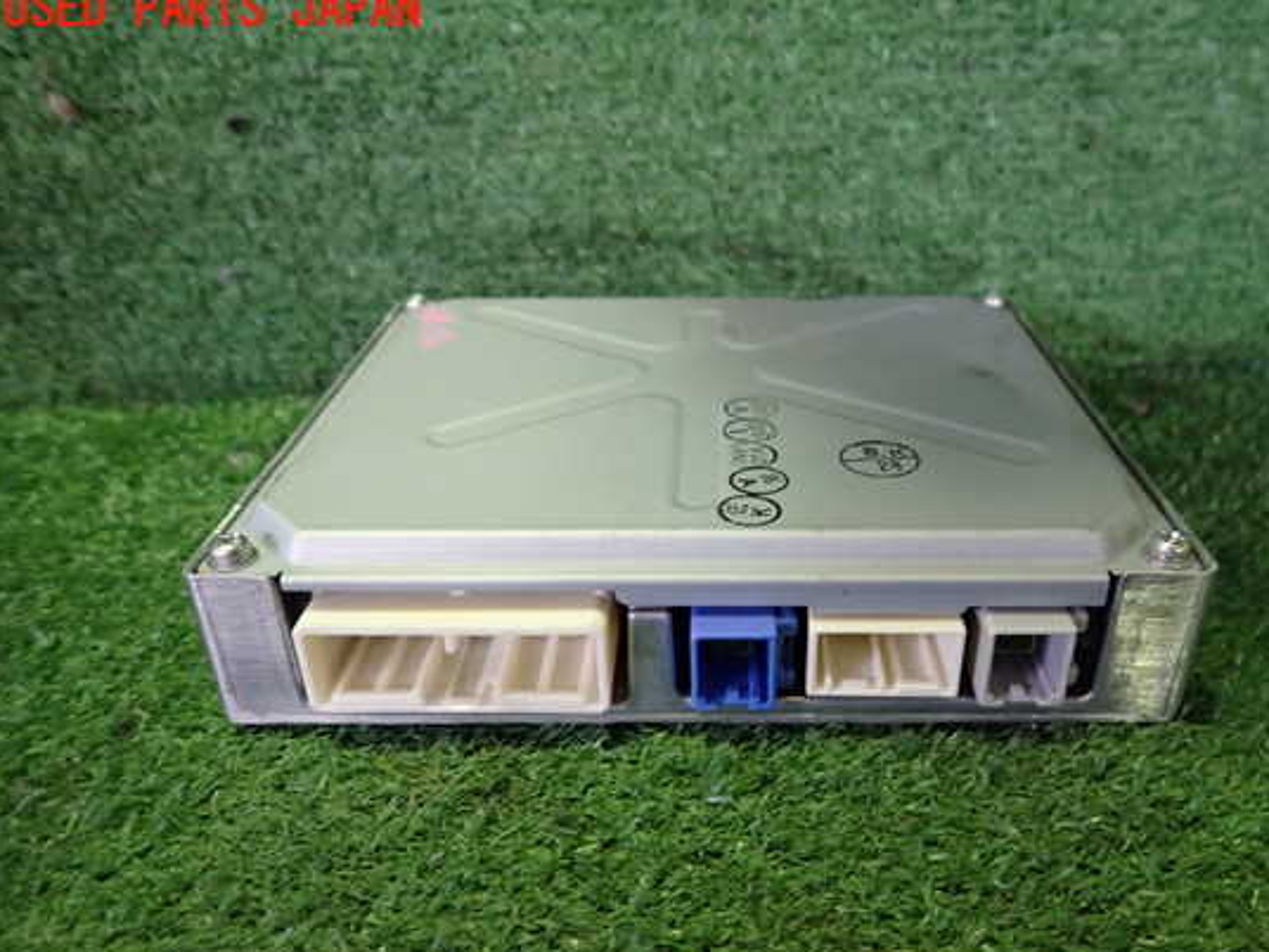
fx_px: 1026
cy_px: 514
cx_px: 701
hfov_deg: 63.3
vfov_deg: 49.7
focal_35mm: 28
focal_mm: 4.5
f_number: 2
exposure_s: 1/30
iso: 640
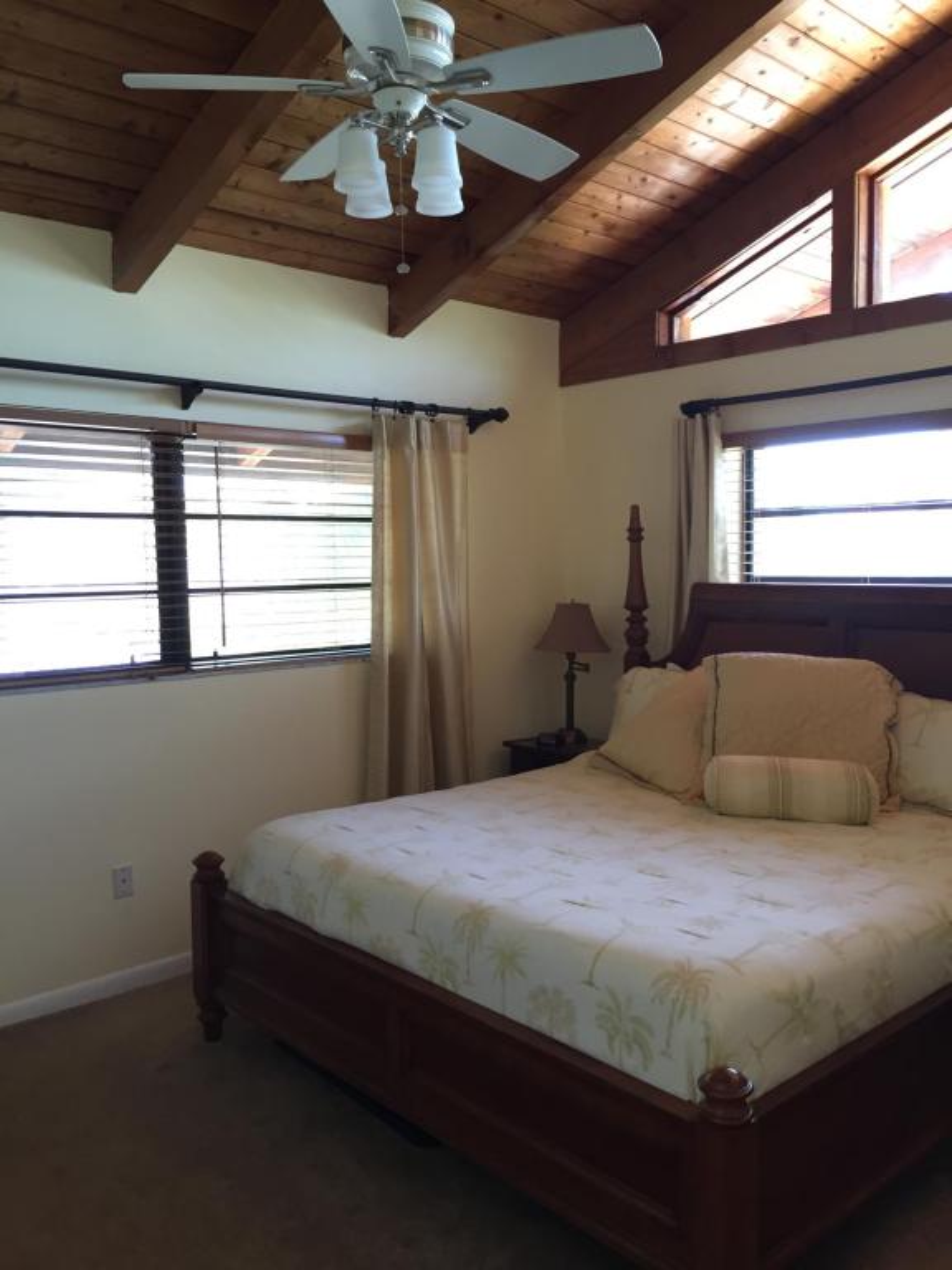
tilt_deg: -2.5
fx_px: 1063
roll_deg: +0.5
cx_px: 476
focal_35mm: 29
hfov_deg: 48.2
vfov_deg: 61.7
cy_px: 635
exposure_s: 1/30
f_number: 2.2
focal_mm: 4.15
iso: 80
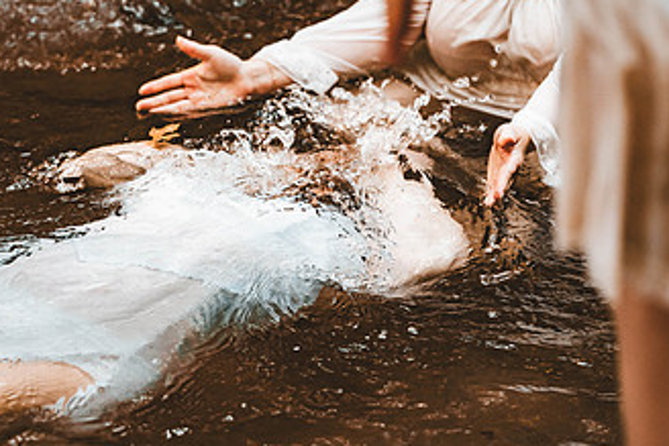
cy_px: 209
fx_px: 3123
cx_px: 255
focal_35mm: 168
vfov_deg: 8.2
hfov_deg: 12.2
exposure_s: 1/400
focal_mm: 95
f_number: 2.8
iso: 1000
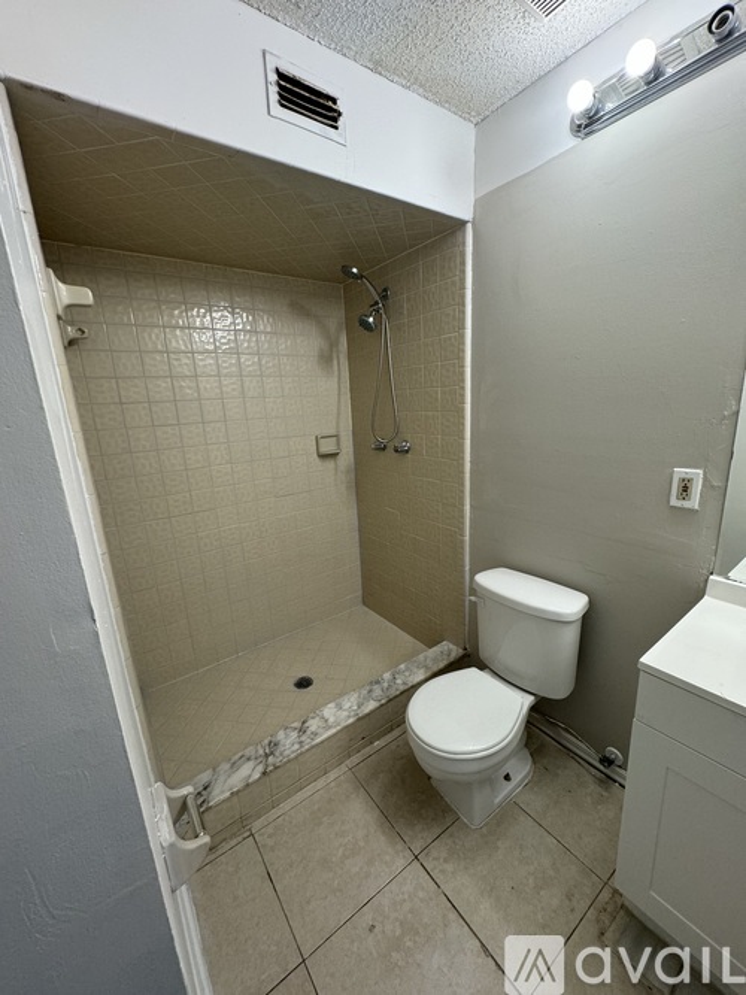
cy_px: 498
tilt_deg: -12.9
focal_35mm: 14
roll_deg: +3.3
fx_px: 402
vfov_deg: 102.1
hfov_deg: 85.7
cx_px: 373
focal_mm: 2.22
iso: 160
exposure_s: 1/120
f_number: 2.2
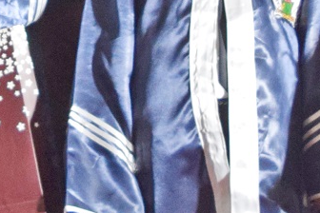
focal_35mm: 201
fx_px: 1787
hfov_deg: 10.2
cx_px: 7
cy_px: -138
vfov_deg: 6.7
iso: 800
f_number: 4
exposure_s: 1/60
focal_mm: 18
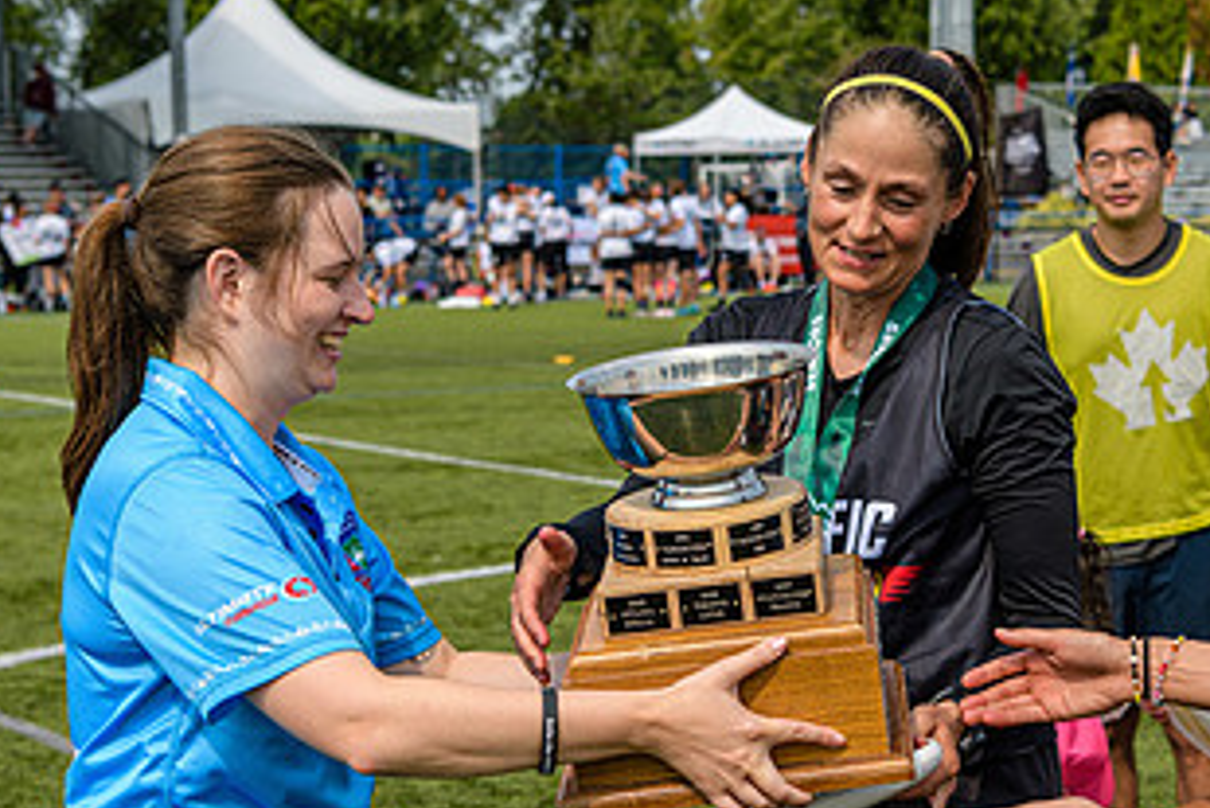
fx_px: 2892
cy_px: 587
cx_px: 855
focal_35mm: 86
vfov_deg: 15.8
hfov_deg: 23.5
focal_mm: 46
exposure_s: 1/800
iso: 125
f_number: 5.6
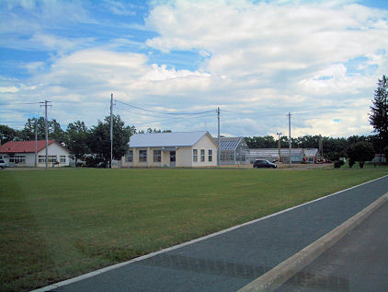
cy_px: 146
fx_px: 460
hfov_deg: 45.8
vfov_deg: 35.2
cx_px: 194
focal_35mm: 41
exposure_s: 1/800
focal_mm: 6.8
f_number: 4.6
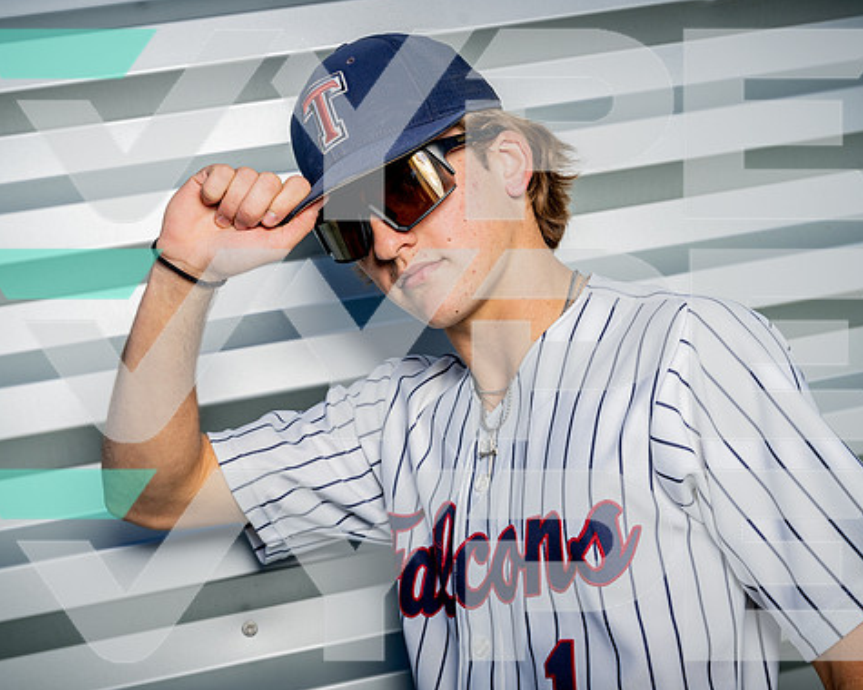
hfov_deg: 34.1
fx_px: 1405
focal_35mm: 55
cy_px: 346
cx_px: 436
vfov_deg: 27.6
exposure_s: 1/250
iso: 125
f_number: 8
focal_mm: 48
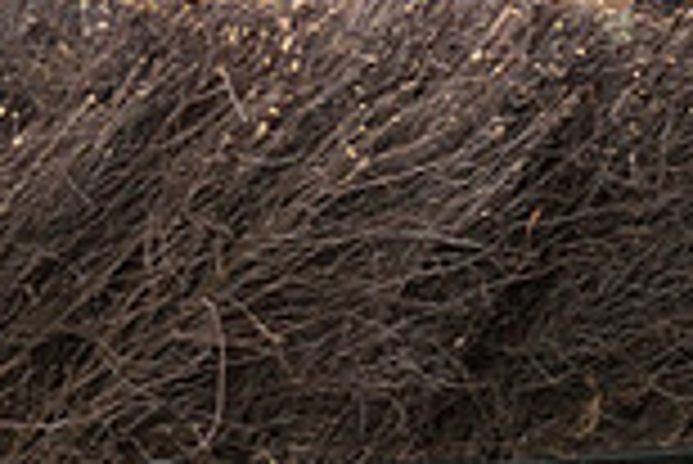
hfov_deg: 5.8
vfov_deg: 3.9
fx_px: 6840
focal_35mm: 355
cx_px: 941
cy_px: -324
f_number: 2.8
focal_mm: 70
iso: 800
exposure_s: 1/1000
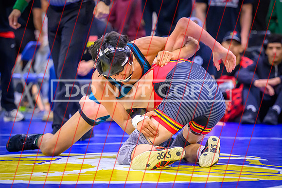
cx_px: 118
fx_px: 1581
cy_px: 109
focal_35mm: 202
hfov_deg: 10.2
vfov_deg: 6.8
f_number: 2.8
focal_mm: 125
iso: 6400
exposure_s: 1/640
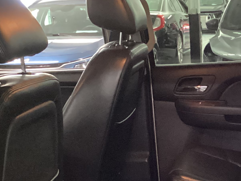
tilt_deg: -19.9
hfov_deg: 22.8
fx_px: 585
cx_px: 205
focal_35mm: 84
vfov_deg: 17.3
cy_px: 170
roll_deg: +1.5
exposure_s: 1/25
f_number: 2.4
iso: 800
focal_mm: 3.3
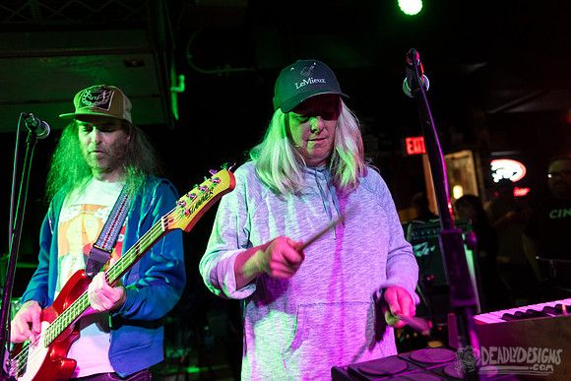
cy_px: 190
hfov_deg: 60.3
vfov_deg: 42.3
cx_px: 286
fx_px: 492
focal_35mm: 31
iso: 2500
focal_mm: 31
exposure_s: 1/125
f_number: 3.2
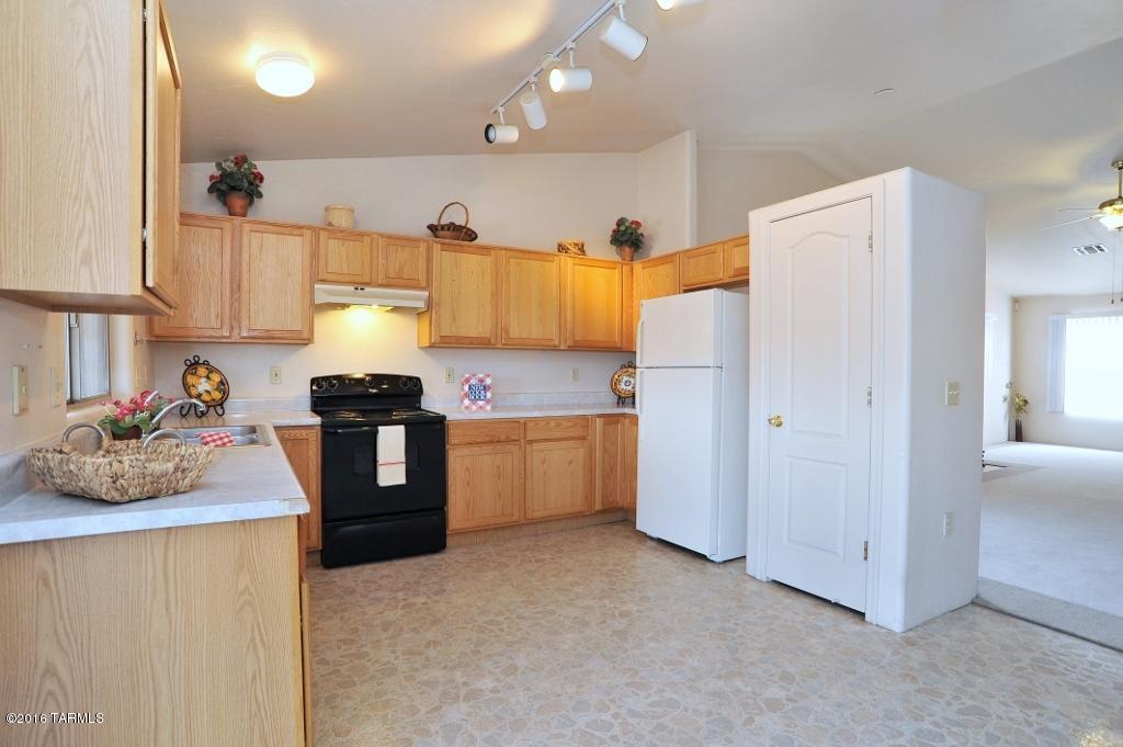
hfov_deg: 90.0
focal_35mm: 18
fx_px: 561
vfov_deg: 67.3
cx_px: 562
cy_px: 374
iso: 1000
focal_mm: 18
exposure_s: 1/30
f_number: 8
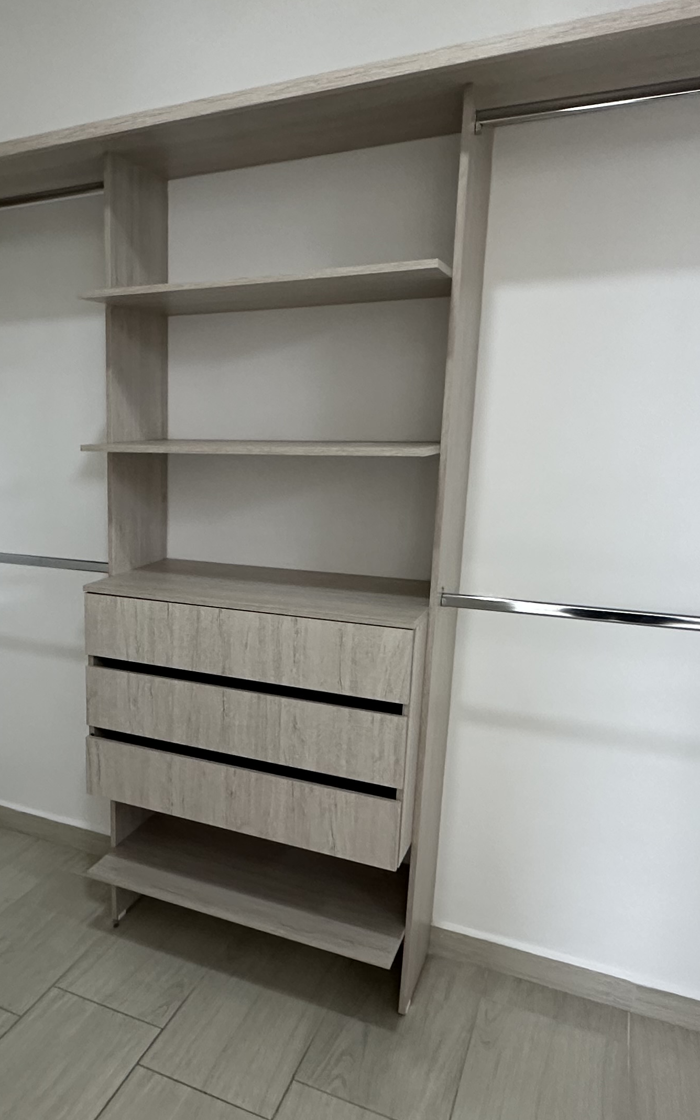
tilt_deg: -11.8
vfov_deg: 66.4
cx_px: 120
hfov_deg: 42.2
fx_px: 854
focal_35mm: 28
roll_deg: +0.2
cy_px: 599
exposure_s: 1/99
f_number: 2.2
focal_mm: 2.22
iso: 320
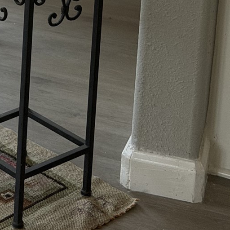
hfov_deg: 10.7
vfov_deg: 10.5
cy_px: -153
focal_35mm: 159
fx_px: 1195
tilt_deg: -16.0
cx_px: -69
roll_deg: -2.6
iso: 125
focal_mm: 6.76
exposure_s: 1/222
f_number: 1.78
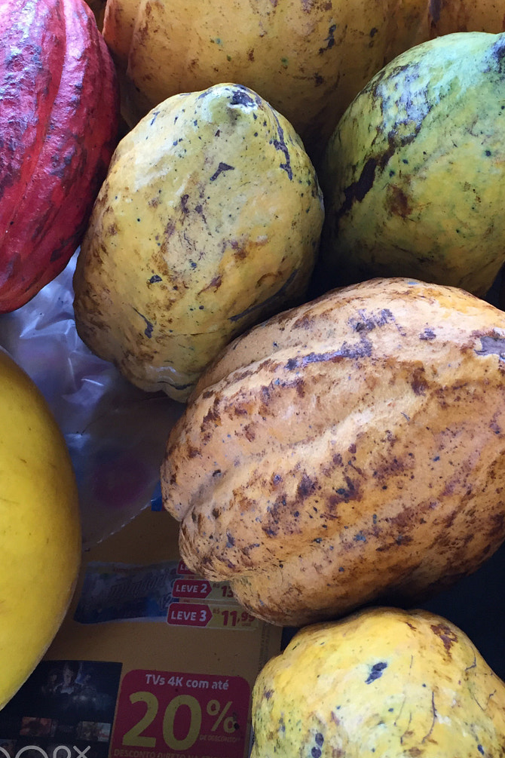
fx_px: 1010
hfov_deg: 27.8
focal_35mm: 48
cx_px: 356
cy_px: 259
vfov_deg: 40.7
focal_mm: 4.15
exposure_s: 1/30
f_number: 2.2
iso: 40
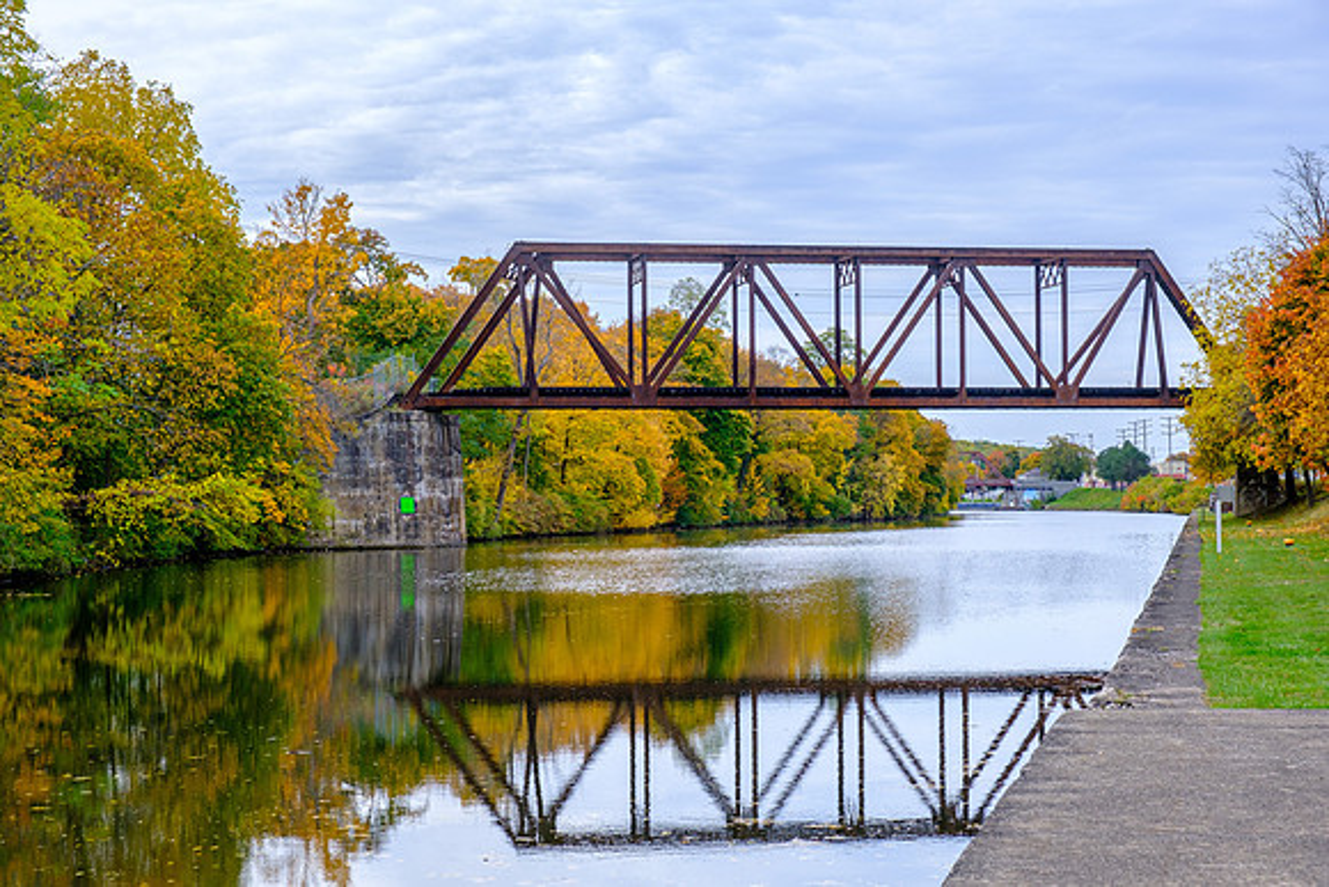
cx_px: 664
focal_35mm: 67
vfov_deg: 20.3
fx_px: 2474
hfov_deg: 30.1
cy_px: 444
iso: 320
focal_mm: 44.4
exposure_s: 1/200
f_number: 8
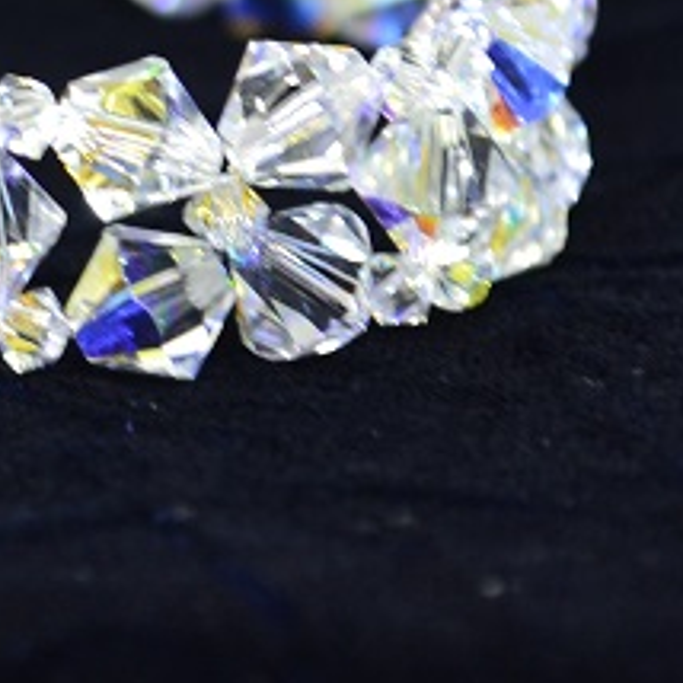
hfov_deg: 5.3
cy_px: 86
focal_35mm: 327
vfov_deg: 5.4
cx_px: -249
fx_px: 7299
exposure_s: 1/15
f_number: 6.3
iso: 400
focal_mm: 55
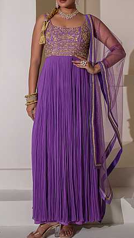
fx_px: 278
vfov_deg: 46.3
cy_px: 105
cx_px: 68
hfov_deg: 27.1
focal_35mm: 44
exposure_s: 1/320
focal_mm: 35
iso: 400
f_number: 2.8
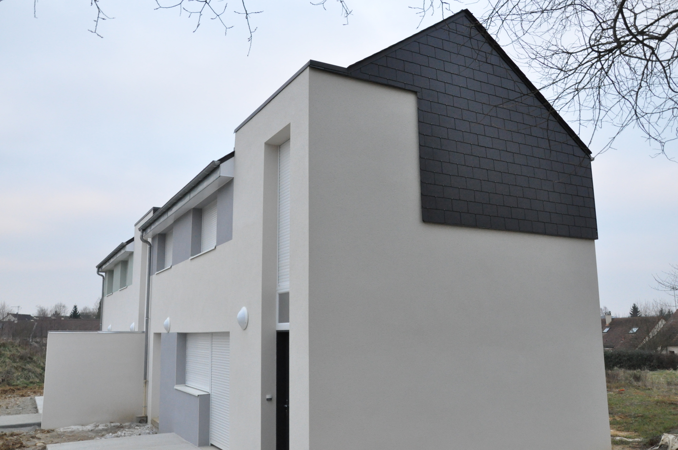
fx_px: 593
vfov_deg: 41.6
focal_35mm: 32
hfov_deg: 59.5
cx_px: 339
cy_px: 225
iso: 2500
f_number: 8
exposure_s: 1/250
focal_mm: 21
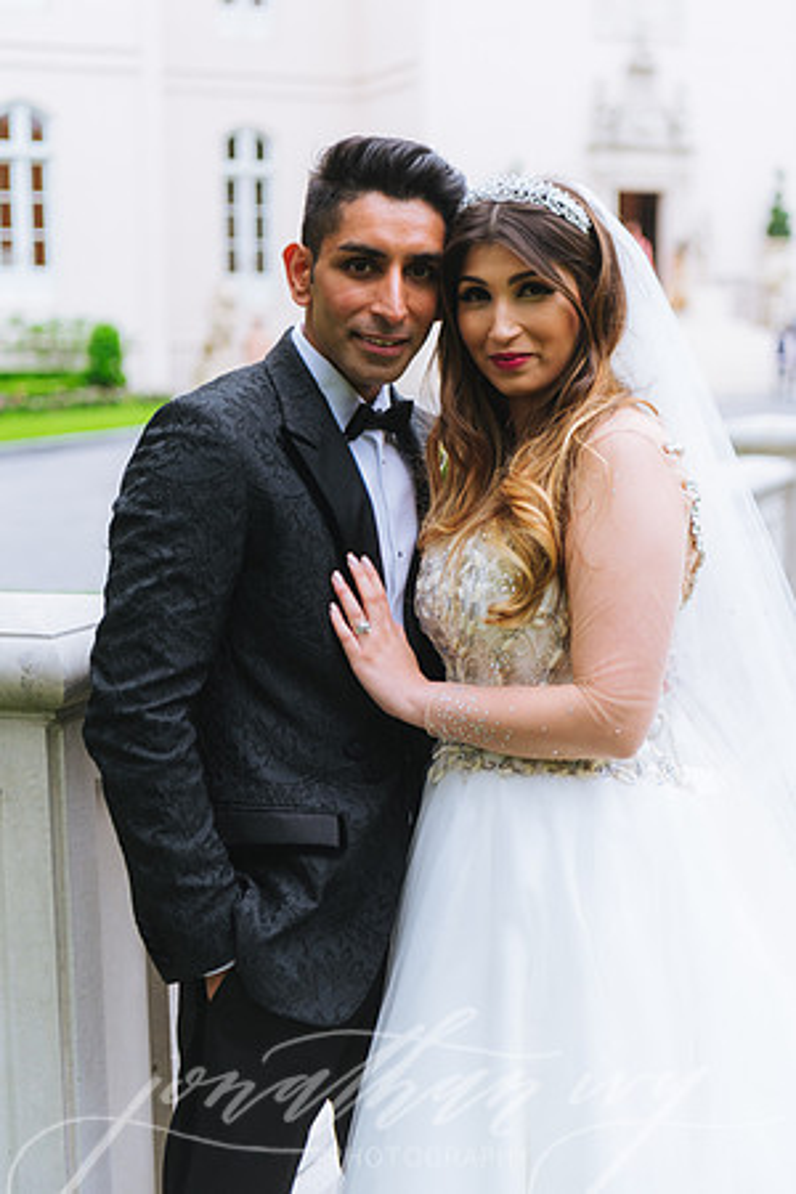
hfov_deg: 23.4
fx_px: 1924
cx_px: 398
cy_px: 597
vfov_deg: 34.5
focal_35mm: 58
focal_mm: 58
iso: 320
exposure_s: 1/125
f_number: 2.8
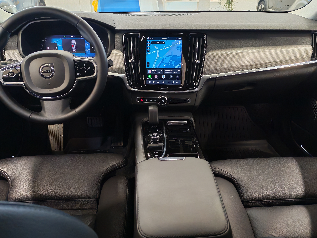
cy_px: 119
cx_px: 158
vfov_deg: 46.8
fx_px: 275
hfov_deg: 60.0
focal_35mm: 30
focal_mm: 6.12
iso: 1356
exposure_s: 1/100
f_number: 1.9
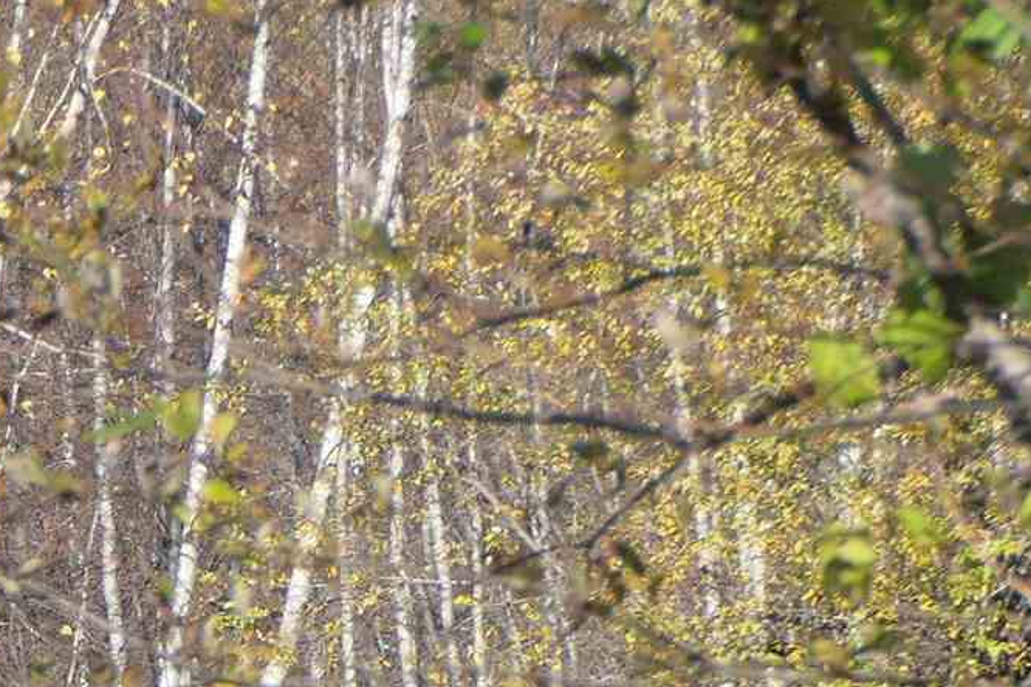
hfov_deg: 5.2
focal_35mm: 392
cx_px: -167
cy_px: 814
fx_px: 11226
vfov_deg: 3.5
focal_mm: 31.3
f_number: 4
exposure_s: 1/640
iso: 125
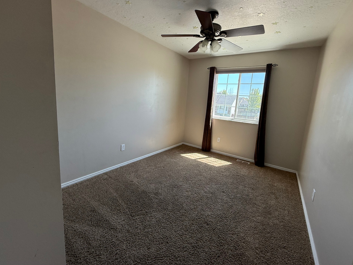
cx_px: 181
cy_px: 123
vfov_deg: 81.6
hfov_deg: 98.2
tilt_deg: -8.0
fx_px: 153
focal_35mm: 15
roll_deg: -3.3
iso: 100
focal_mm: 2.22
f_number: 2.2
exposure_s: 1/99
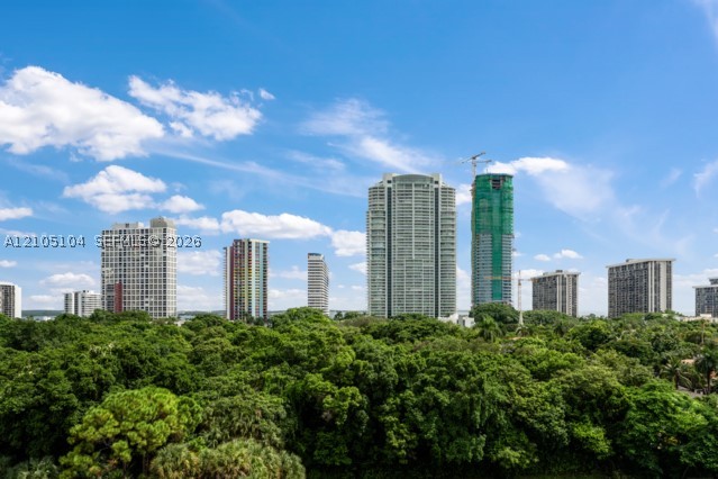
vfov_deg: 53.1
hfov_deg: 73.7
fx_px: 479
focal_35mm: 24
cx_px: 359
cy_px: 240
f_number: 11
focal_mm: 24
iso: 320
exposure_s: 1/800
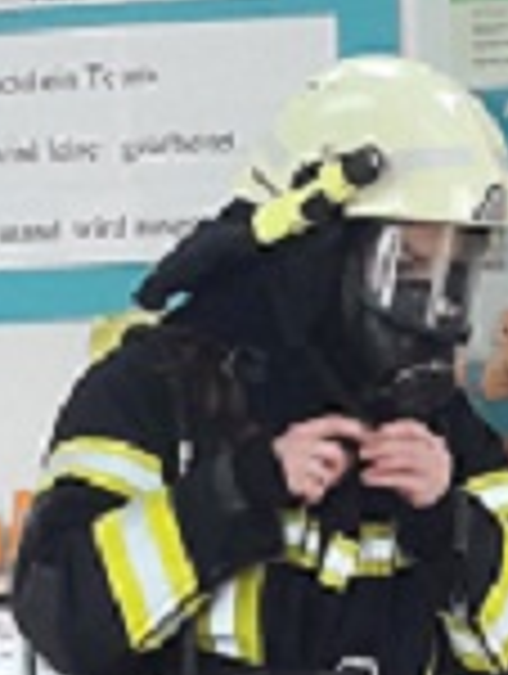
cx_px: 378
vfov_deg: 19.3
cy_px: 644
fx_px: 1932
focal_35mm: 99
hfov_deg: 14.9
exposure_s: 1/33
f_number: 1.9
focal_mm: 3.7
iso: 125
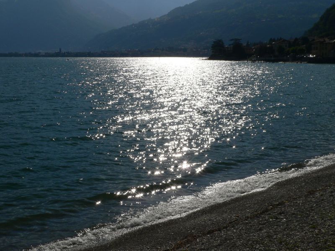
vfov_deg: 29.7
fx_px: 474
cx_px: 168
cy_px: 126
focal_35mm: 49
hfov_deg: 38.9
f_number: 7.3
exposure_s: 1/1300
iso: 80
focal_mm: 8.2
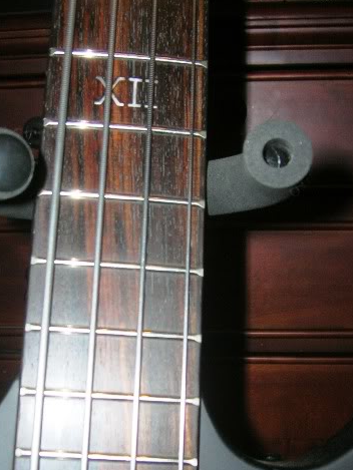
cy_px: 301
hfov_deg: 25.2
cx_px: 131
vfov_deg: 33.0
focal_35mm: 58
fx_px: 788
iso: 50
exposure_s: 1/60
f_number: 2.9
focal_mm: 5.7
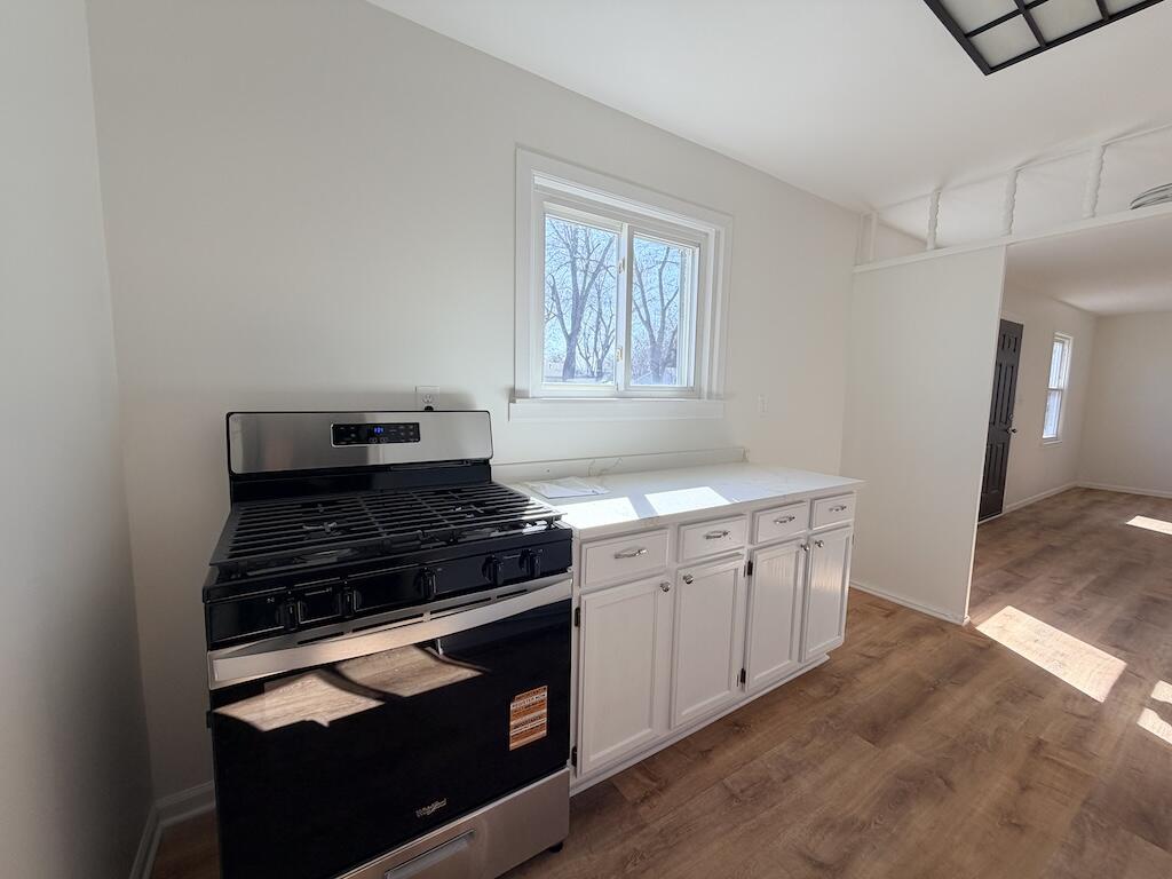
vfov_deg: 85.7
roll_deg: -1.4
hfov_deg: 102.1
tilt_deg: -6.1
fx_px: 474
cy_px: 440
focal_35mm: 14
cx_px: 586
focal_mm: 2.22
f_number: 2.2
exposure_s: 1/163
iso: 50
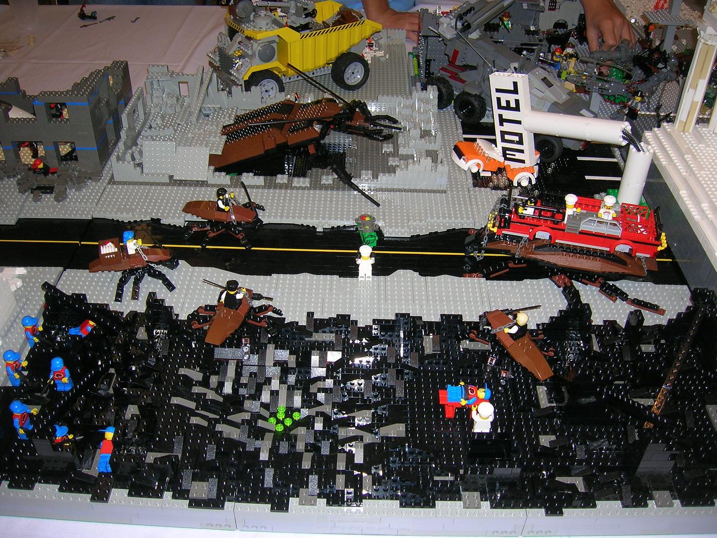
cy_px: 269
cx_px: 358
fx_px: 704
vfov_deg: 41.8
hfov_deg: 54.0
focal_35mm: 34
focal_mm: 5.7
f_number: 2.9
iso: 50
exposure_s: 1/60.1
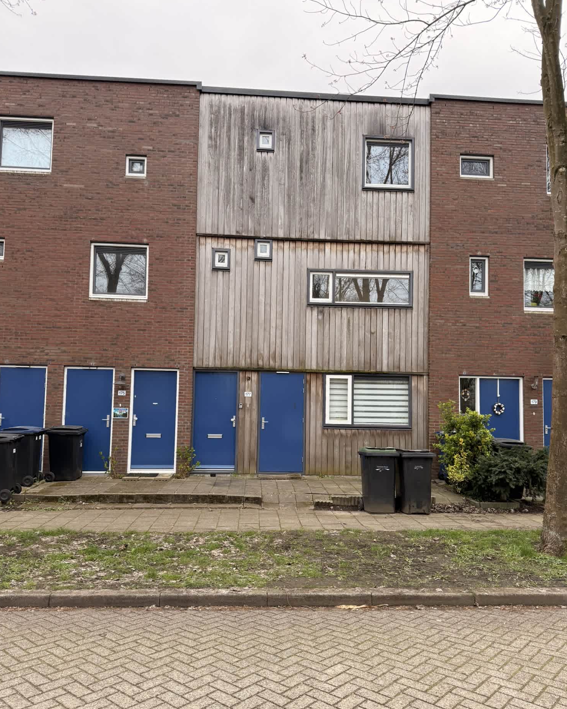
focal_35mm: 26
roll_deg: -1.9
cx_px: 285
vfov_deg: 66.0
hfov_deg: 54.9
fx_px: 545
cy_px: 378
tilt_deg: +3.1
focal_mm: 6.8
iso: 100
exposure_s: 1/1314
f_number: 1.8
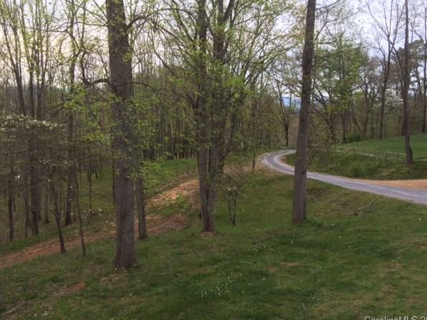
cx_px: 218
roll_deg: -2.6
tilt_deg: -9.1
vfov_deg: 45.4
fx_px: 382
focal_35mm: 31
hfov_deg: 58.4
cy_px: 156
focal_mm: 4.15
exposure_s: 1/672
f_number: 2.2
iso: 32
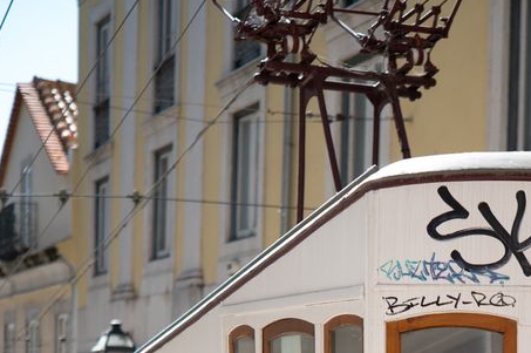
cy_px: 474
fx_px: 1459
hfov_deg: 20.4
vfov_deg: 13.3
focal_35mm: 99
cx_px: 434
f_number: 1.4
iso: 200
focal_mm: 35
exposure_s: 1/4000
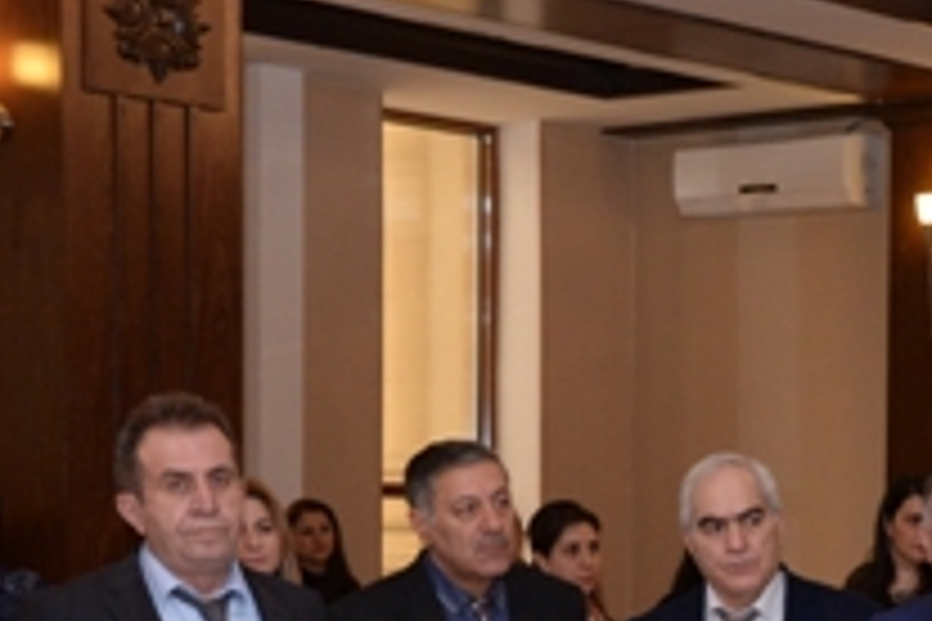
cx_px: 959
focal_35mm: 105
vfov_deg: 12.8
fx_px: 2718
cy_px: 668
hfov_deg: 18.9
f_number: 5
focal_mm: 34
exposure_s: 1/125
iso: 2200
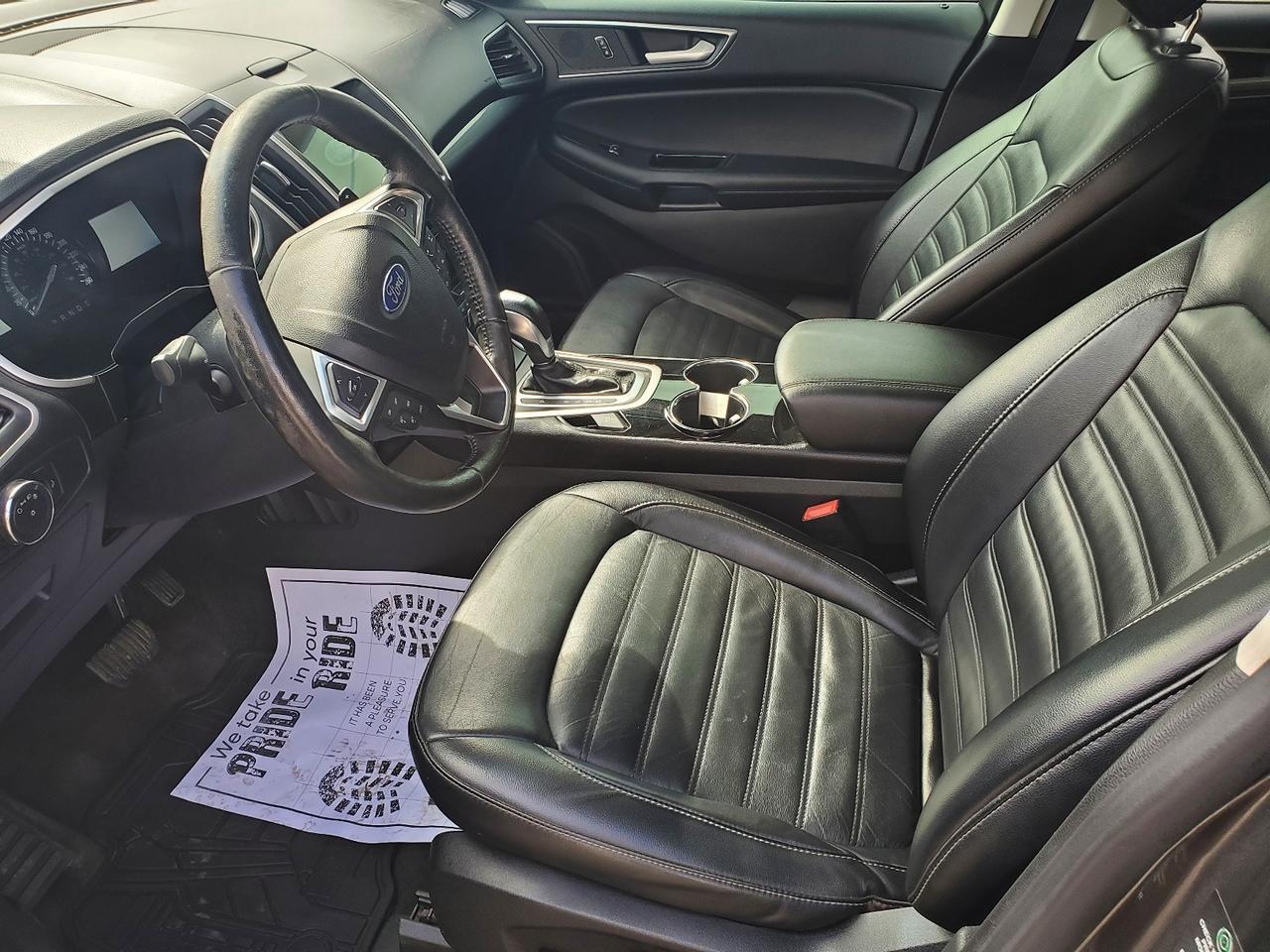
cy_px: 476
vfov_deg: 53.1
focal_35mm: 26
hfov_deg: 67.3
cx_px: 635
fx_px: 954
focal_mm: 4.3
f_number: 2.4
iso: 64
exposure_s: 1/100
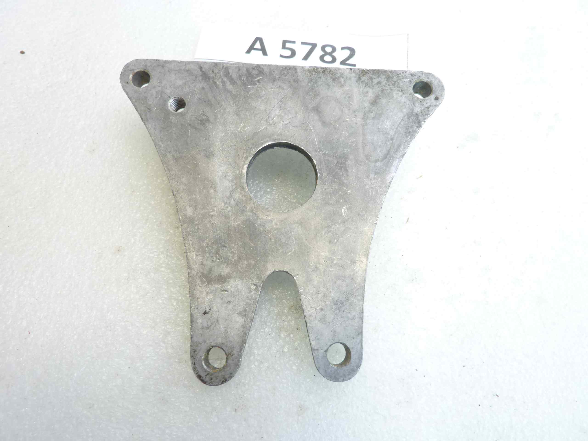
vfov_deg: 53.1
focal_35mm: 26
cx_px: 294
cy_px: 220
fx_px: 442
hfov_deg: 67.3
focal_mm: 4.1
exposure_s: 1/13
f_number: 3.3
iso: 80
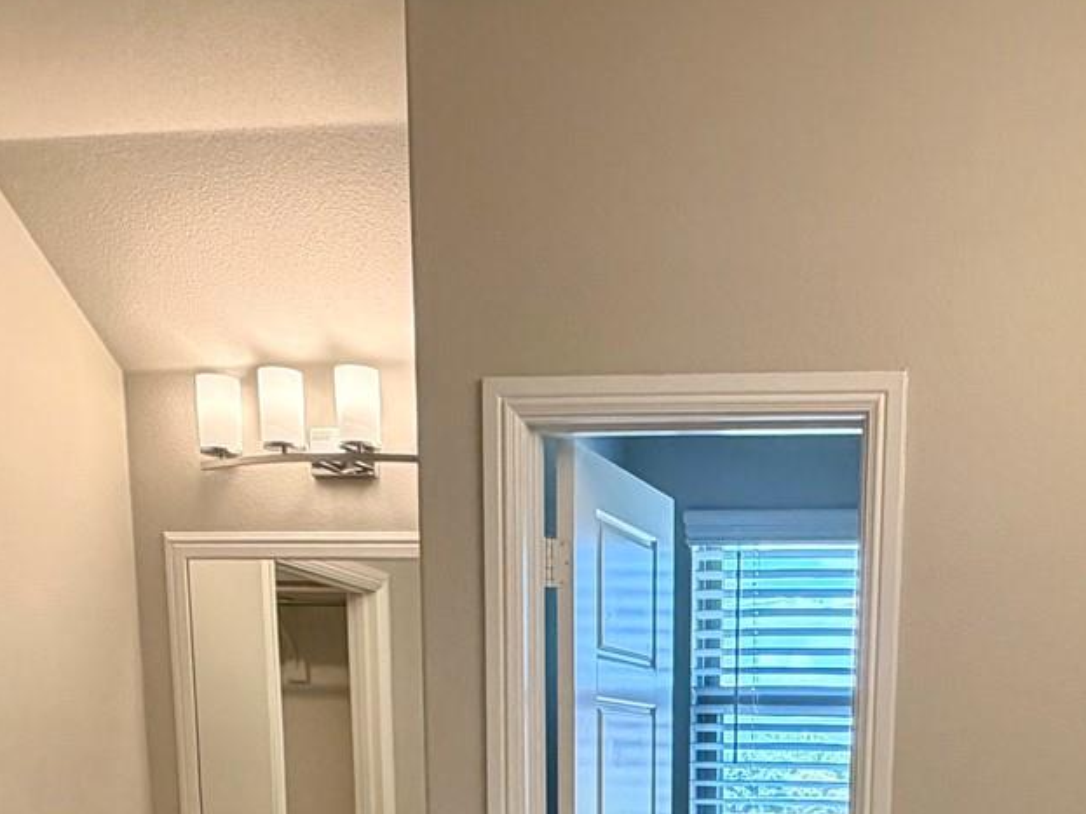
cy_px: 1067
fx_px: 1443
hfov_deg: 40.2
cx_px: 800
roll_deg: -1.3
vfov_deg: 26.5
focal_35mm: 46
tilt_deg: -12.0
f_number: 2.2
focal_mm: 2.22
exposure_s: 1/120
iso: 200
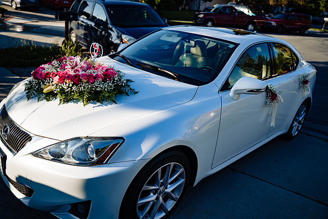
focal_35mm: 28
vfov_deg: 46.4
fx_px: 255
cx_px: 164
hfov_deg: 65.5
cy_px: 110
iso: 100
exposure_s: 1/1000
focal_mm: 28
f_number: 2.8
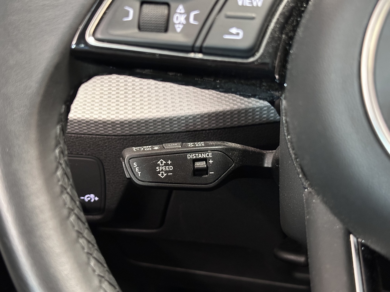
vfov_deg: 30.3
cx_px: 195
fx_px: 541
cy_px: 146
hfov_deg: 39.7
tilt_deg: -23.7
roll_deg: +2.1
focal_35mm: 48
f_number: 1.78
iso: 640
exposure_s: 1/30
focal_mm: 6.86
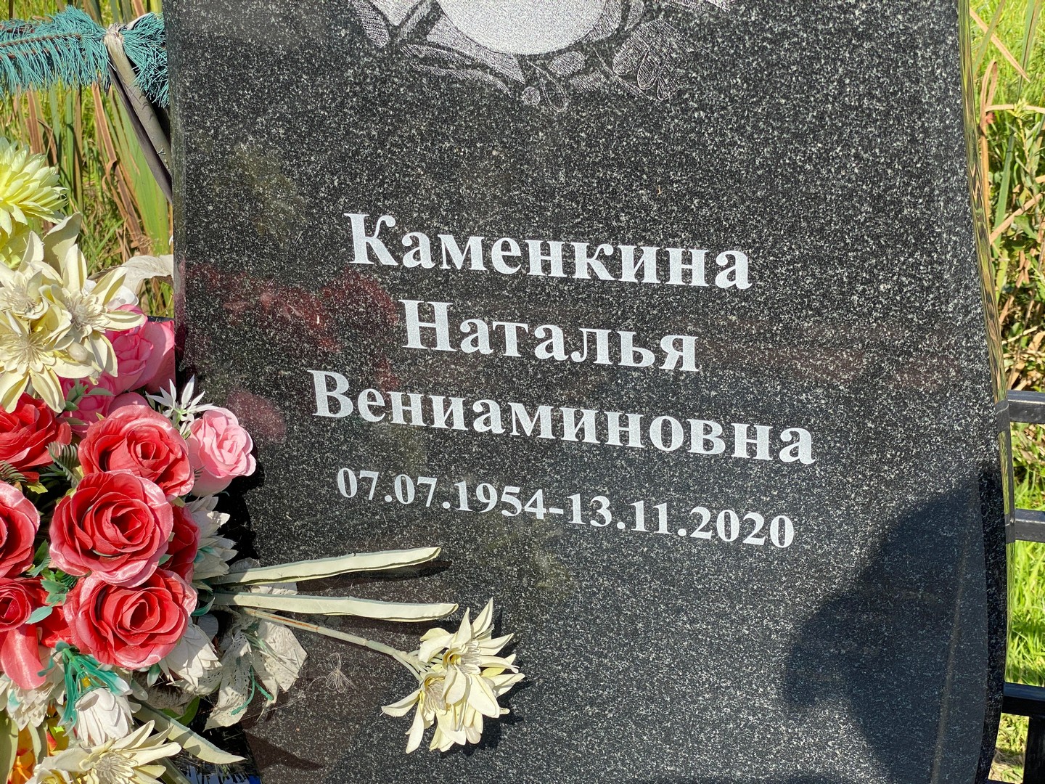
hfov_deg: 36.8
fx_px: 1570
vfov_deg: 28.0
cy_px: 392
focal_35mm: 52
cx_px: 522
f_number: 2
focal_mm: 6
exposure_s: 1/1199
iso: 20
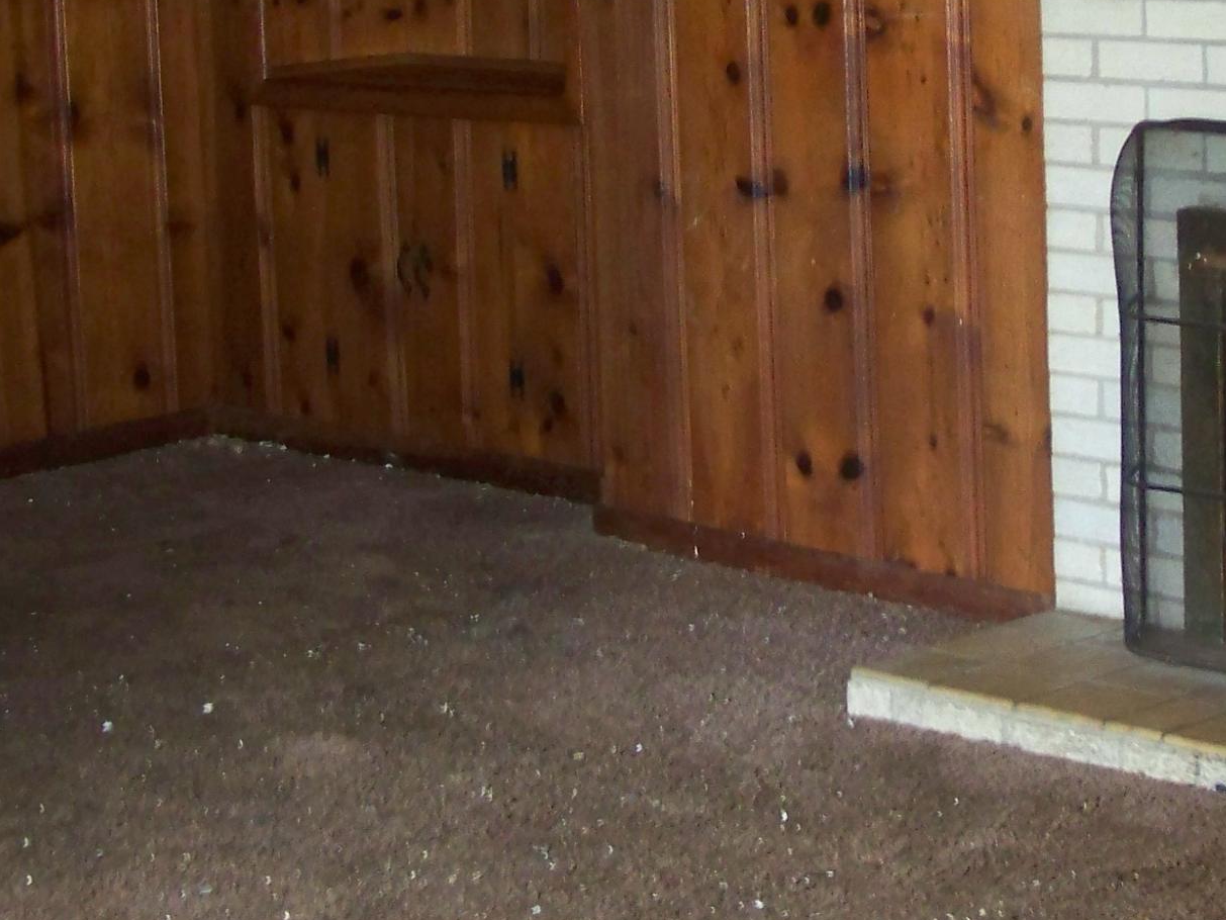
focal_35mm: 94
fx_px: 3330
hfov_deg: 20.8
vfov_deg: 15.6
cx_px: 787
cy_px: 154
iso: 200
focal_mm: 6.3
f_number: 2.8
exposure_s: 1/30
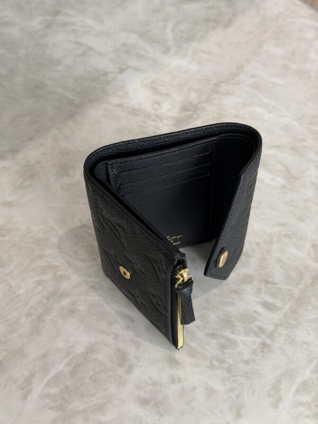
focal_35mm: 48
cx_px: 159
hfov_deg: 30.3
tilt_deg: -55.5
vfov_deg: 39.7
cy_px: 212
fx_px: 588
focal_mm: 6.76
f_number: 1.78
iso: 64
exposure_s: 1/60
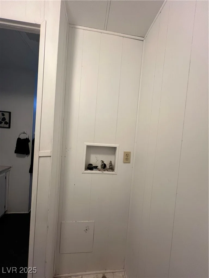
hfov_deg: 89.9
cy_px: 139
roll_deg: -4.4
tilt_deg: -2.2
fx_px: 105
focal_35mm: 13
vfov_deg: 106.2
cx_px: 104
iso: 160
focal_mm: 1.57
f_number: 1.8
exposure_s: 1/120
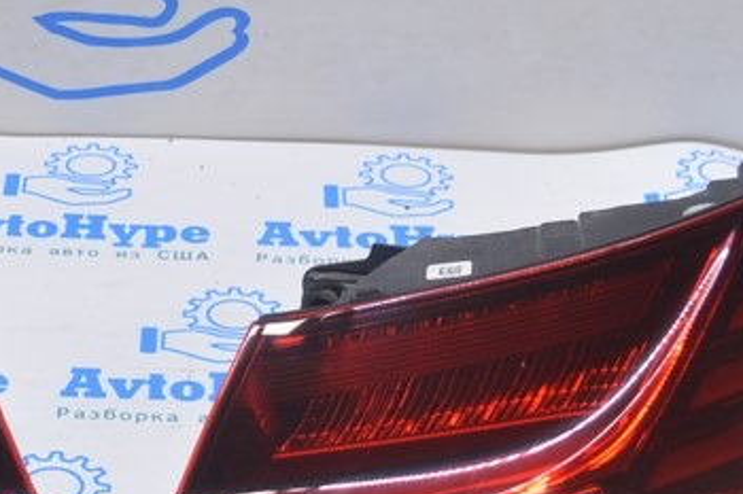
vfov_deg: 12.0
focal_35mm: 114
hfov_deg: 17.7
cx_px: 66
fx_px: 2352
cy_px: 209
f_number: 5.6
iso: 400
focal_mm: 26
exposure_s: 1/20
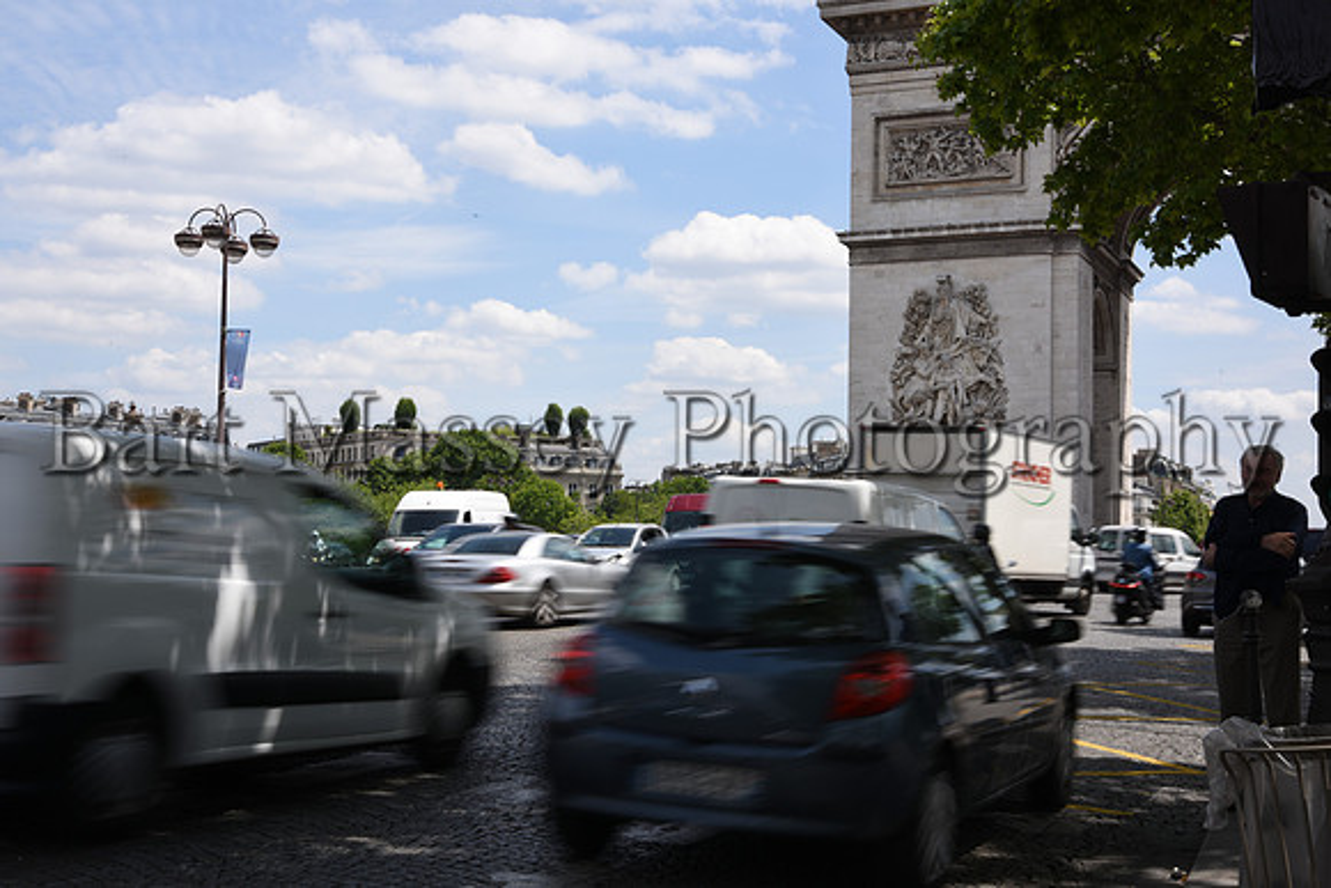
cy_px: 444
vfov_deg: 28.1
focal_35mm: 48
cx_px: 666
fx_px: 1775
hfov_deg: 41.1
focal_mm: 48
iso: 110
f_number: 32
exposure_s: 1/20
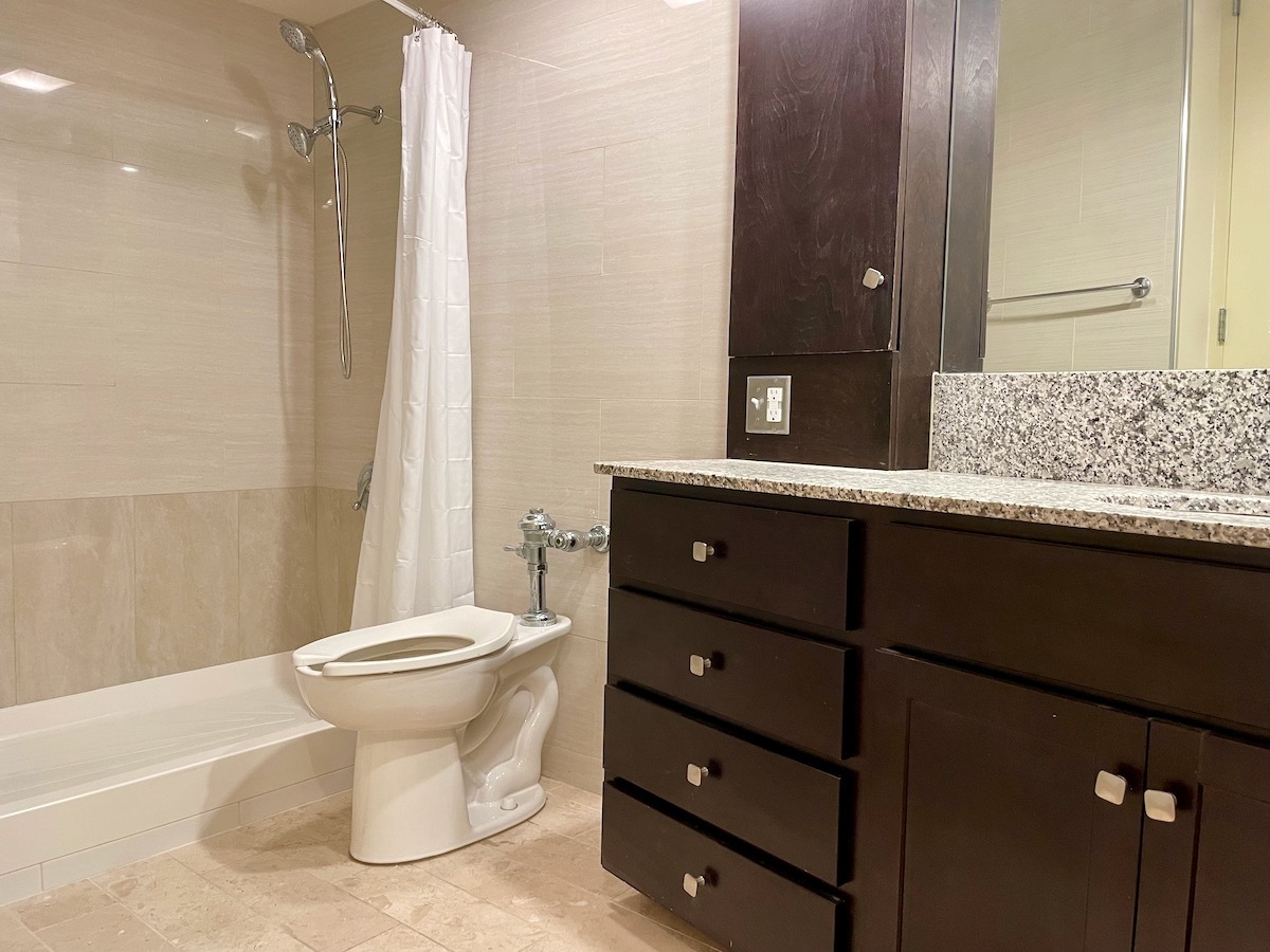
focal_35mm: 26
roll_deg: -1.3
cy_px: 476
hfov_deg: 67.3
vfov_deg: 53.1
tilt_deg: -4.2
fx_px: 954
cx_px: 635
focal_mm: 4.2
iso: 125
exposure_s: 1/60
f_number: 1.6
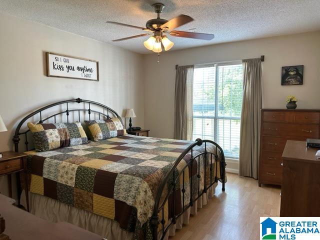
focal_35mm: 24
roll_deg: +0.4
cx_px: 160
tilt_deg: -4.6
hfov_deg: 71.6
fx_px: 222
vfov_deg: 56.8
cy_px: 120
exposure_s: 1/120
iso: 125
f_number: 1.78
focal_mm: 6.86
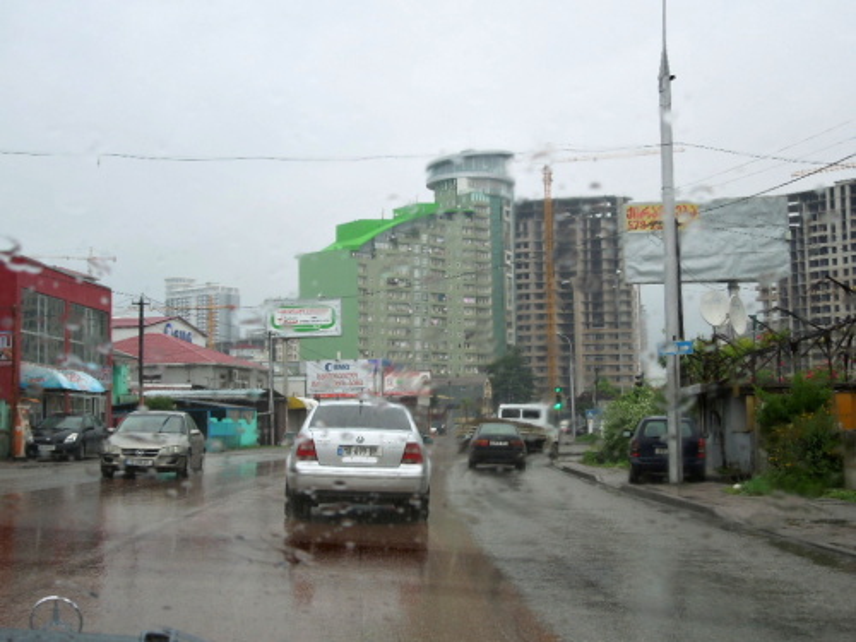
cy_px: 321
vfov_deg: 30.3
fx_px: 1187
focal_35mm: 48
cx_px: 428
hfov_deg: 39.7
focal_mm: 8.7
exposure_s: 1/160
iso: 100
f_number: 4
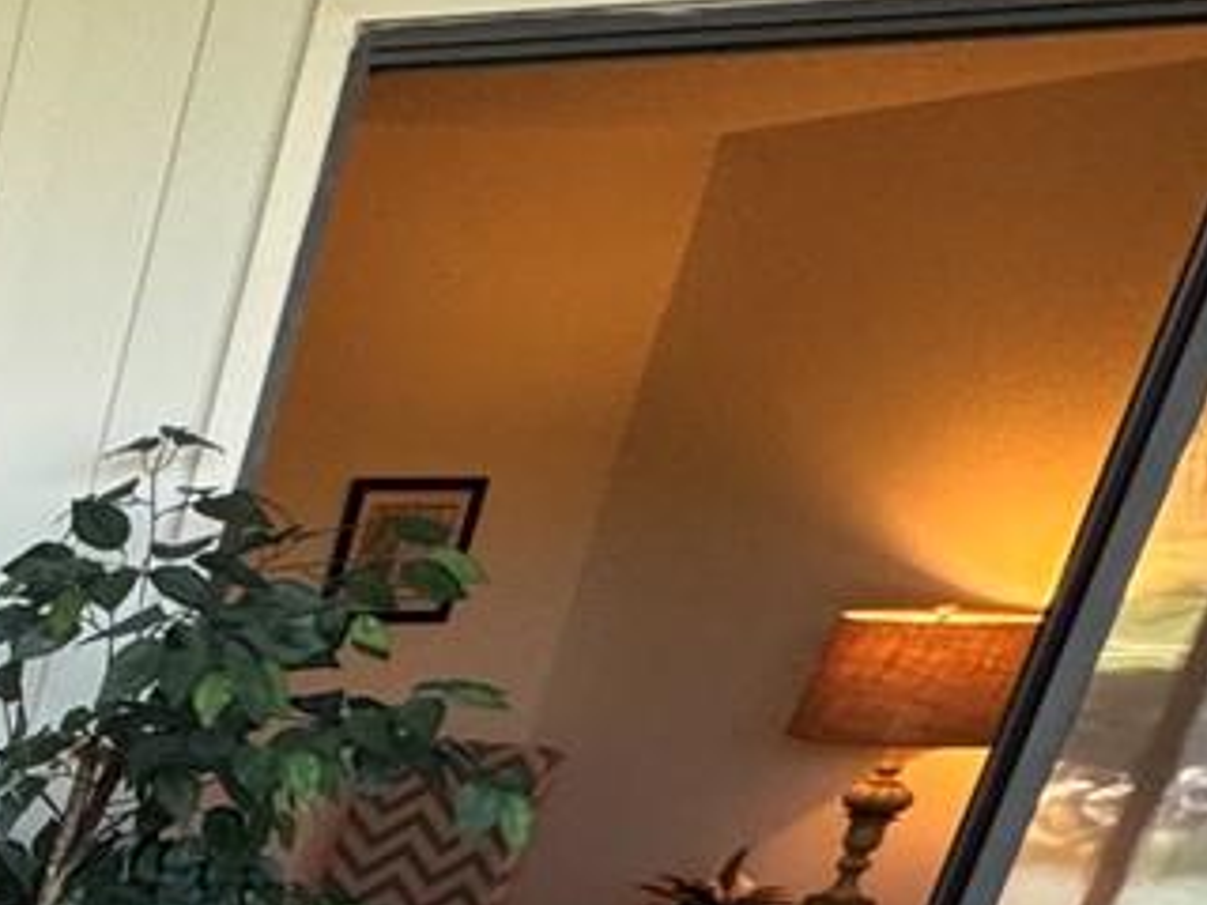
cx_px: -1501
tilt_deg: -23.0
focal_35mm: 70
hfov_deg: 16.4
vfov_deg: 17.8
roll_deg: -0.9
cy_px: 1520
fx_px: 2441
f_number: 2.2
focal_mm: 2.22
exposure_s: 1/120
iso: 160
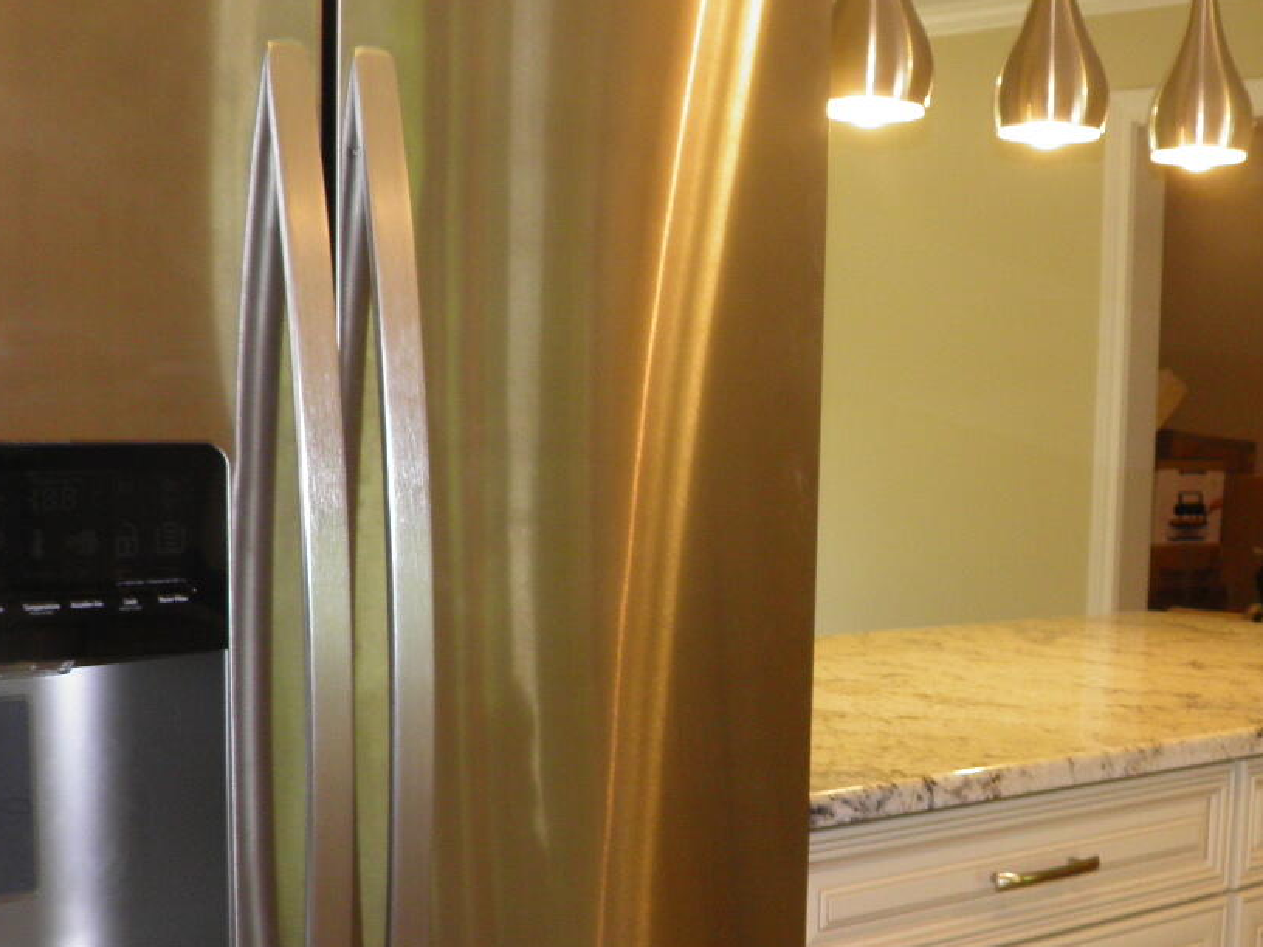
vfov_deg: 26.3
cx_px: 776
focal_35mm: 55
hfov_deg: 34.8
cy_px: 690
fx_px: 2006
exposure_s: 1/30
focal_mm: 4.9
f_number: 2.8
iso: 100
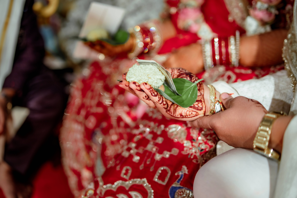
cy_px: 99
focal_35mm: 35
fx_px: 289
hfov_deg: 54.4
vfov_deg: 37.9
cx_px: 148
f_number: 1.4
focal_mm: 35
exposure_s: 1/250
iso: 250
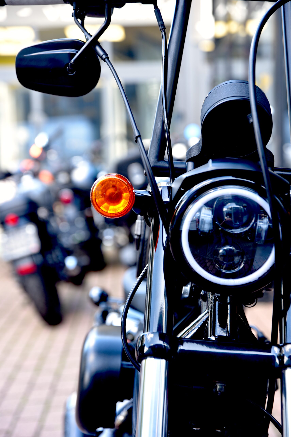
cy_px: 218
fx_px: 848
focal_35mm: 70
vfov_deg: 28.8
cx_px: 146
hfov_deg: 19.5
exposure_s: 1/60
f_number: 3.5
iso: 200
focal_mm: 70
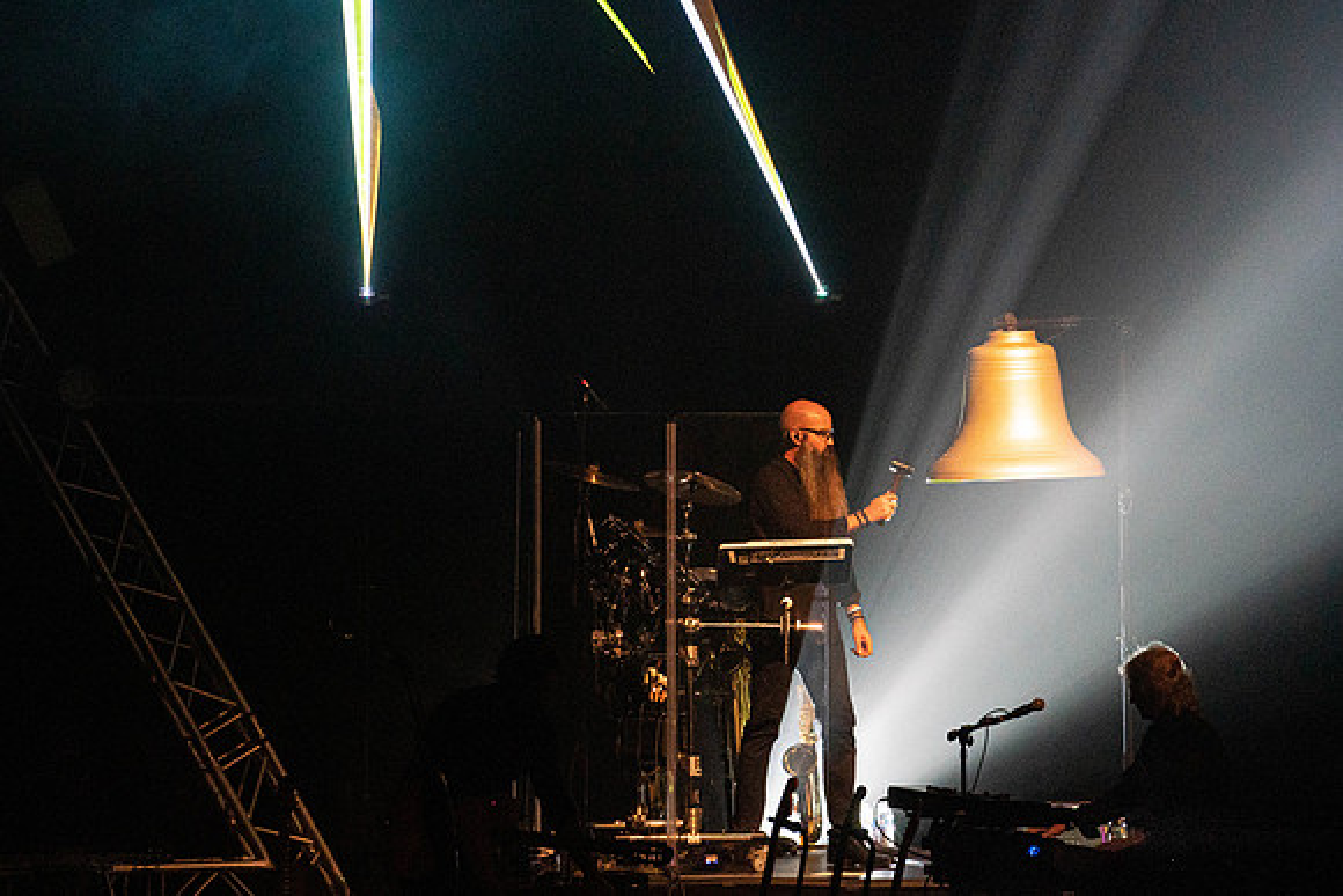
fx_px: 9397
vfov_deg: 5.5
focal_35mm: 252
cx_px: 657
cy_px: 413
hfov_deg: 8.2
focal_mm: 200
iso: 6400
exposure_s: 1/250
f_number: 5.6
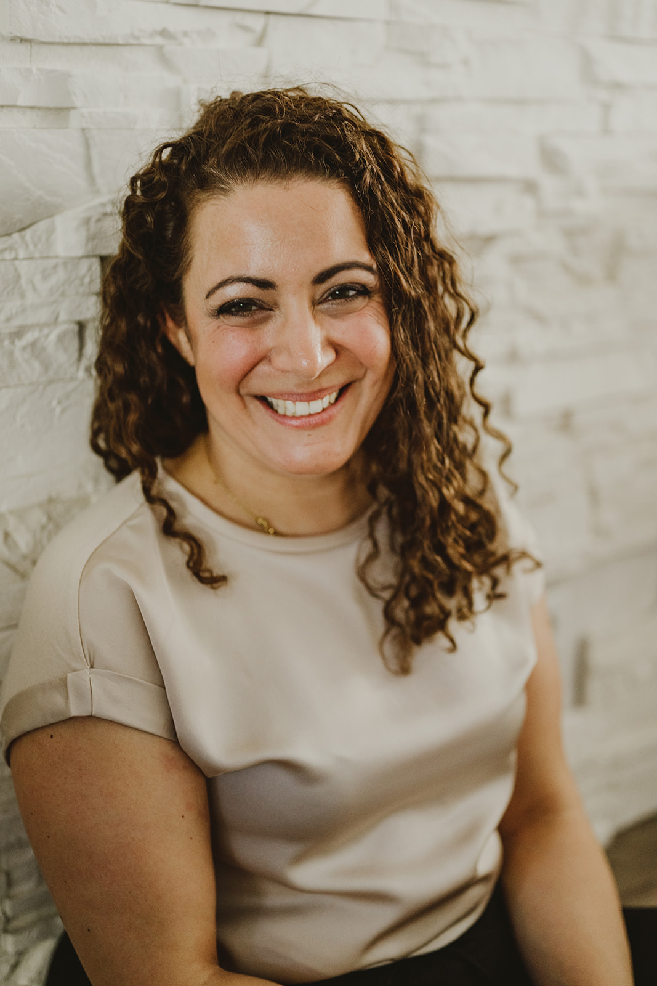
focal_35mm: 50
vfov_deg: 39.6
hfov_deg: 27.0
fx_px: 1368
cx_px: 328
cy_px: 493
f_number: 1.8
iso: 1000
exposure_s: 1/320
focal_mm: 50
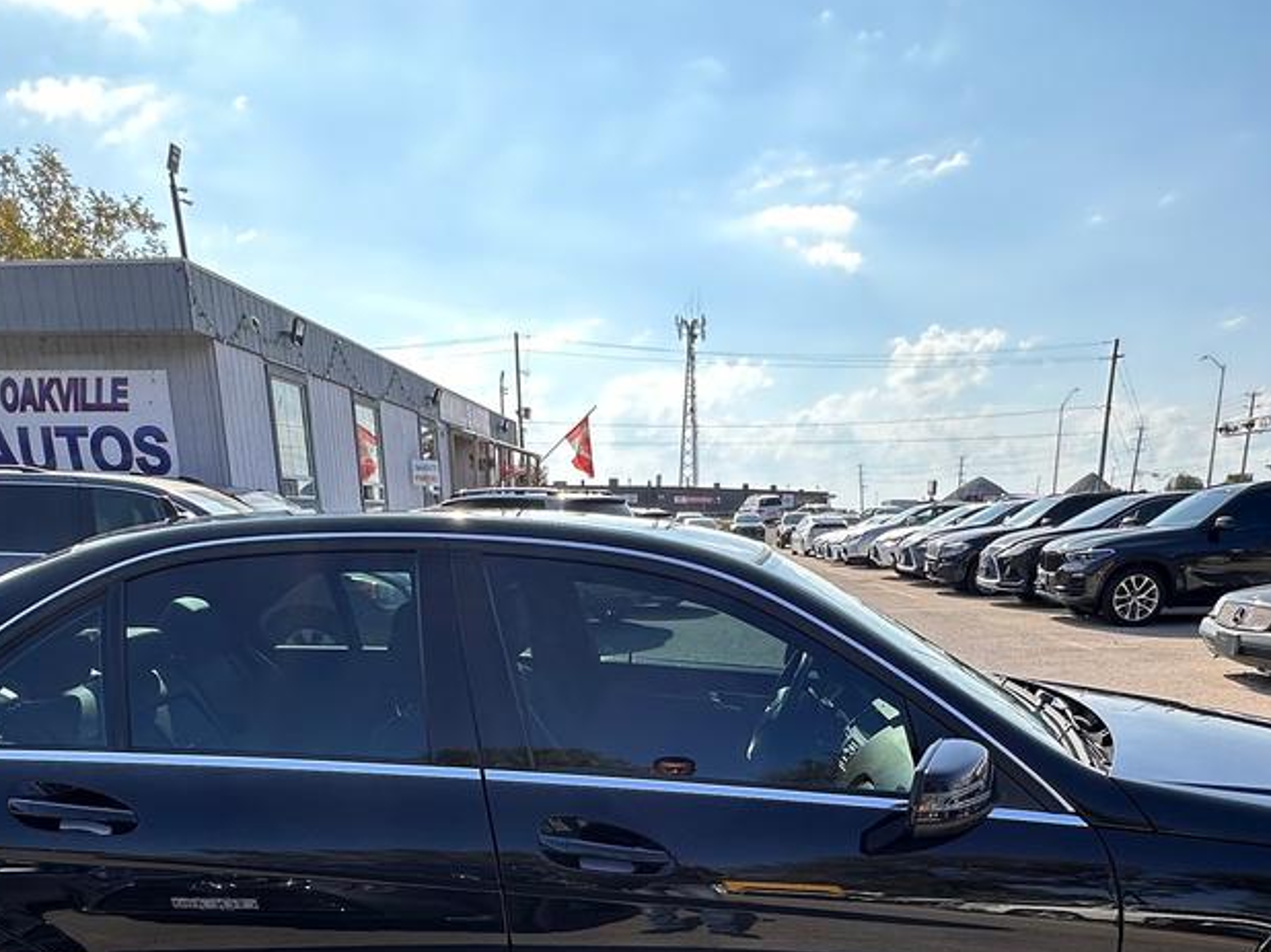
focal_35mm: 29
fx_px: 1064
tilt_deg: -16.1
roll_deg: -0.3
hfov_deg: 61.6
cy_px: 845
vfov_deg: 44.2
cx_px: 697
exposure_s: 1/818
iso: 40
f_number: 2.2
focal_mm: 2.22
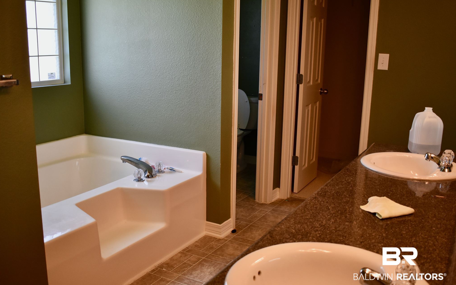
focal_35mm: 37
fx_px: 460
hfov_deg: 52.8
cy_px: 144
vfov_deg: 34.4
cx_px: 227
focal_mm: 24
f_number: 3.8
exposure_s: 1/200
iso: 800
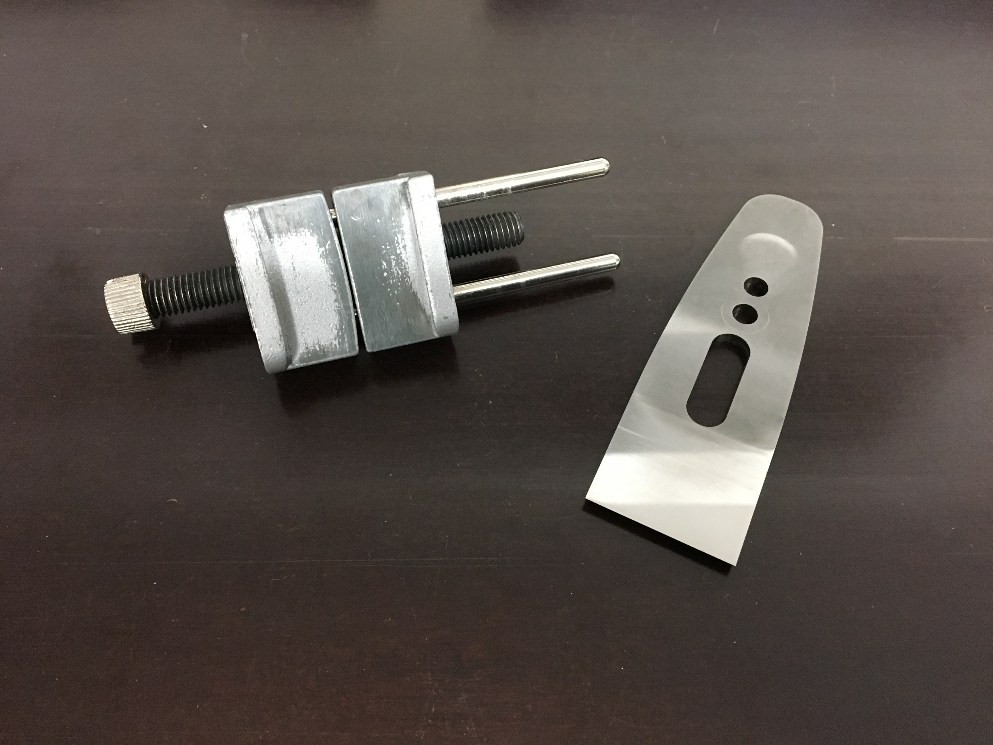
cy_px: 372
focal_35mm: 29
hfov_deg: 61.7
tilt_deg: -58.2
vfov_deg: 48.2
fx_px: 832
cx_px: 496
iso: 250
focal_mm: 4.15
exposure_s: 1/33
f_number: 2.2
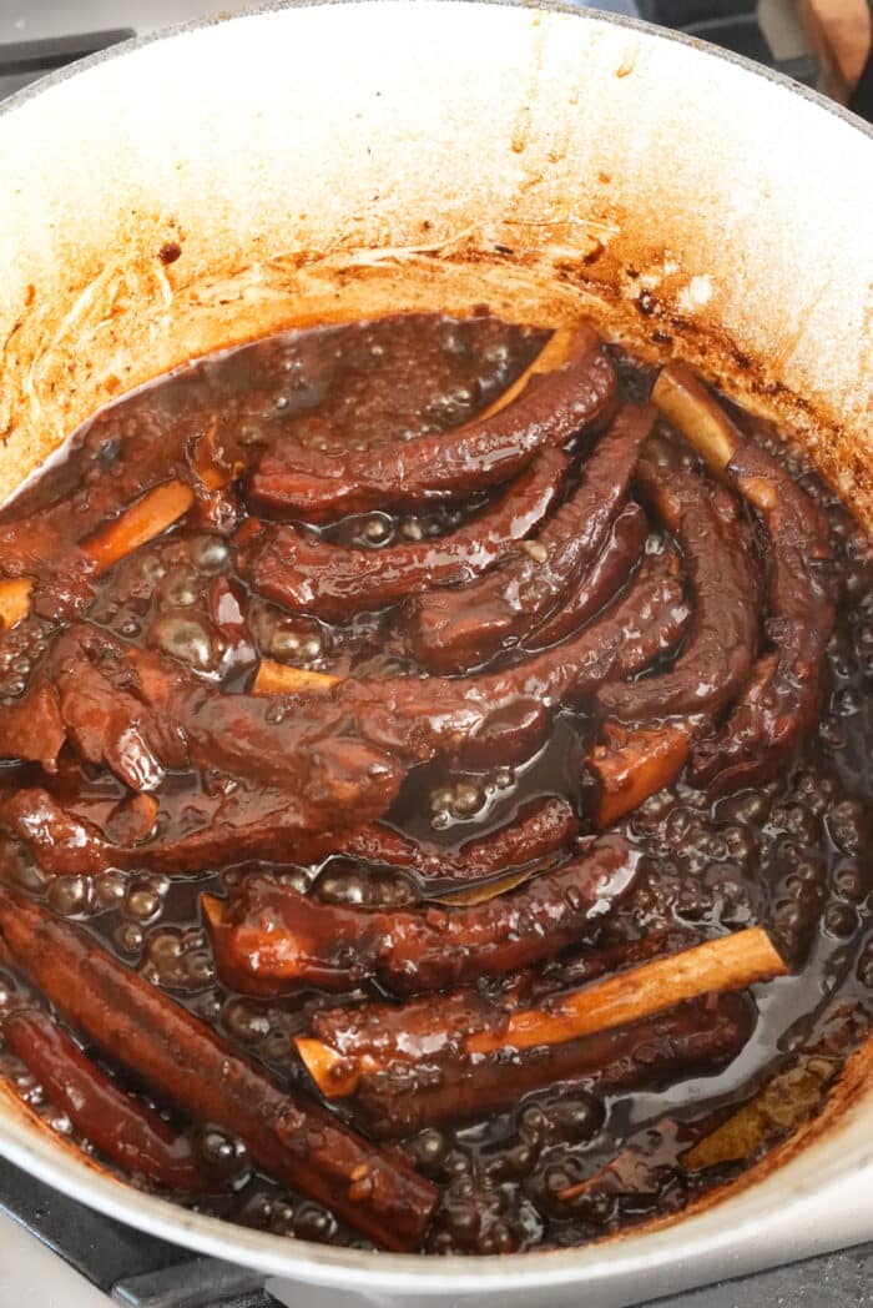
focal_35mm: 49
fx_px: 1769
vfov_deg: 40.6
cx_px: 436
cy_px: 654
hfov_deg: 27.7
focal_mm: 48.7
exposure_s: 1/200
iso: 40000
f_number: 9
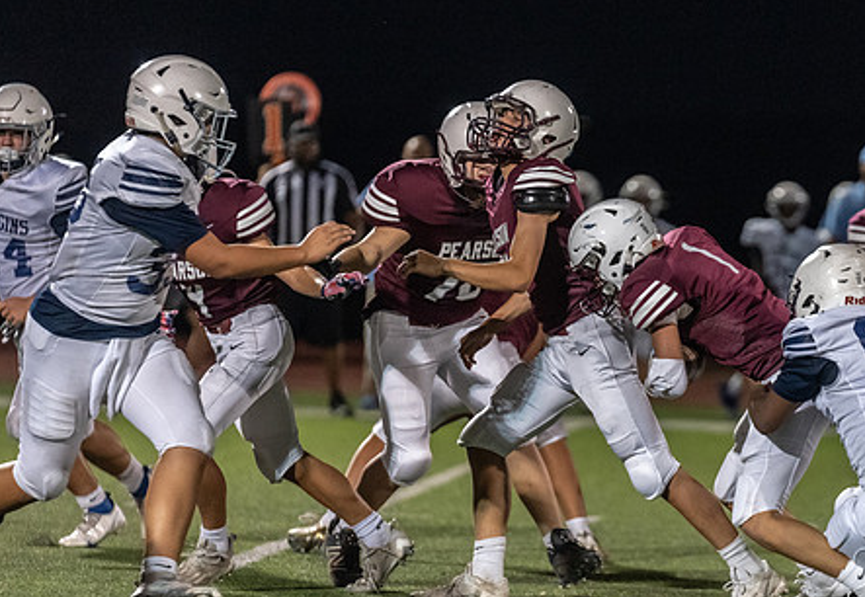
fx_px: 7896
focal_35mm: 325
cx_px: 624
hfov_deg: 6.3
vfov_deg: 4.3
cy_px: 379
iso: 6400
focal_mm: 200
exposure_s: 1/1000
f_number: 3.2
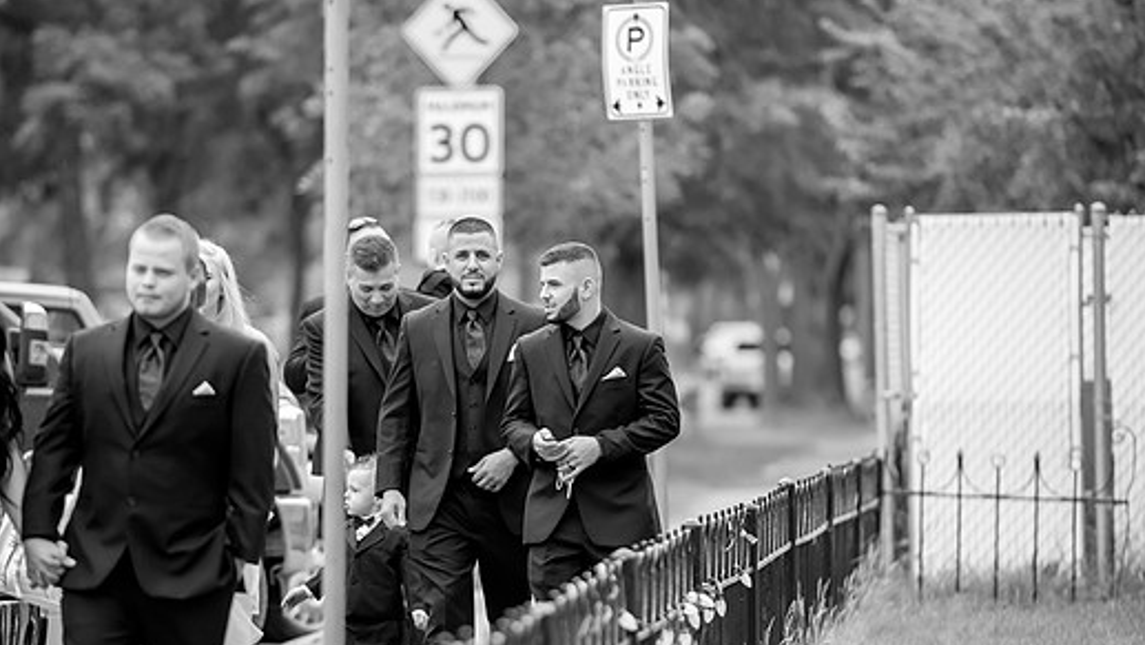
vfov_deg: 5.2
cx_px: 516
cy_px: 375
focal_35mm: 235
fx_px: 7136
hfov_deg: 9.2
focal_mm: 200
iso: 2500
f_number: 2.8
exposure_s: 1/8000
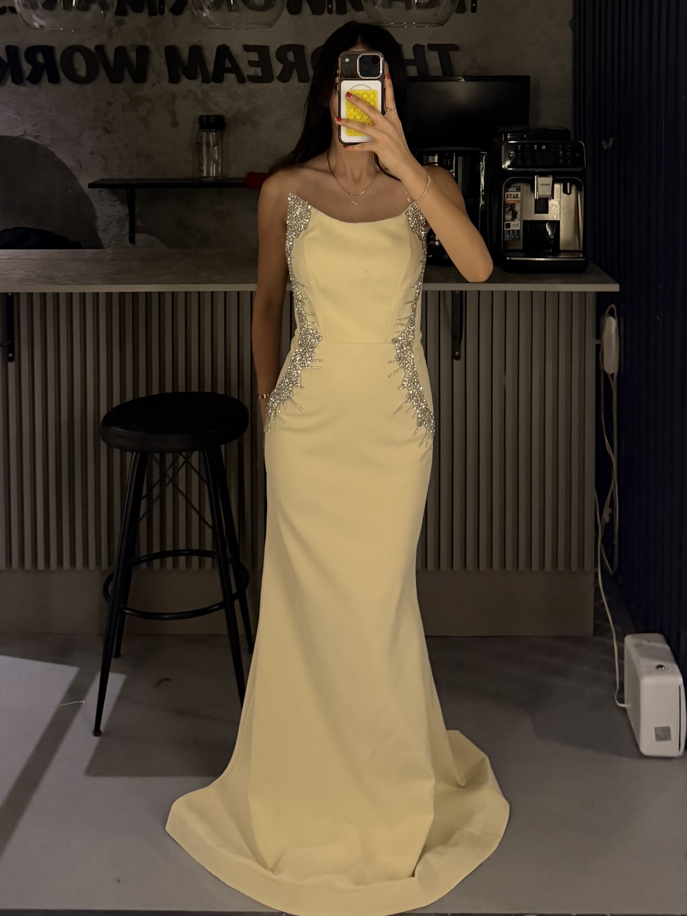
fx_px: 635
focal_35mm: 24
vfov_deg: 71.6
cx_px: 344
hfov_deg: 56.8
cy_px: 458
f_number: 1.78
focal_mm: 6.76
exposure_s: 1/35
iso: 1000
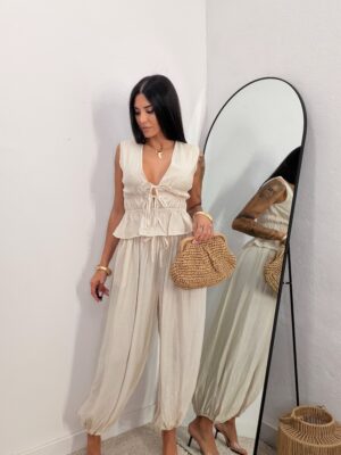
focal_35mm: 30
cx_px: 170
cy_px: 228
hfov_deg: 46.8
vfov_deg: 60.0
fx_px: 394
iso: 64
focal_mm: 2.71
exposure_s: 1/86
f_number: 1.9
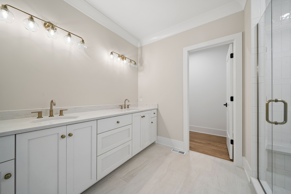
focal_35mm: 13
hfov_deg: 108.4
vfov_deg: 85.4
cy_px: 97
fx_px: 105
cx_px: 146
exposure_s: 1/25
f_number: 8
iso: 400
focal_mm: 13
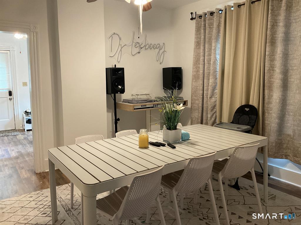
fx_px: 252
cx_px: 150
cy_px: 112
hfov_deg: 61.7
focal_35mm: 29
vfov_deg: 48.2
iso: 200
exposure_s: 1/60
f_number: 1.8
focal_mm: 3
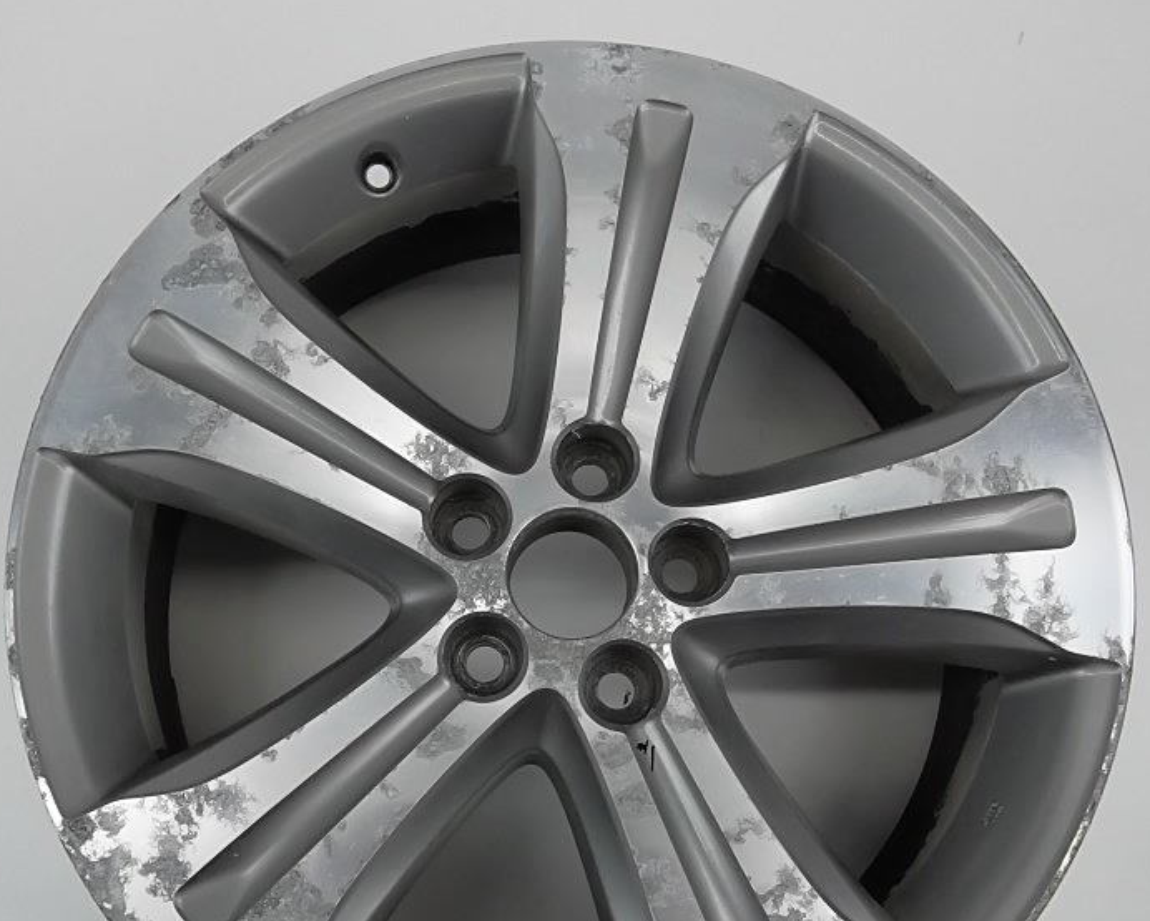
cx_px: 533
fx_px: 1328
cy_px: 590
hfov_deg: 46.8
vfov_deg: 37.9
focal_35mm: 39
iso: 270
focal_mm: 4.9
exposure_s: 1/45
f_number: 3.5
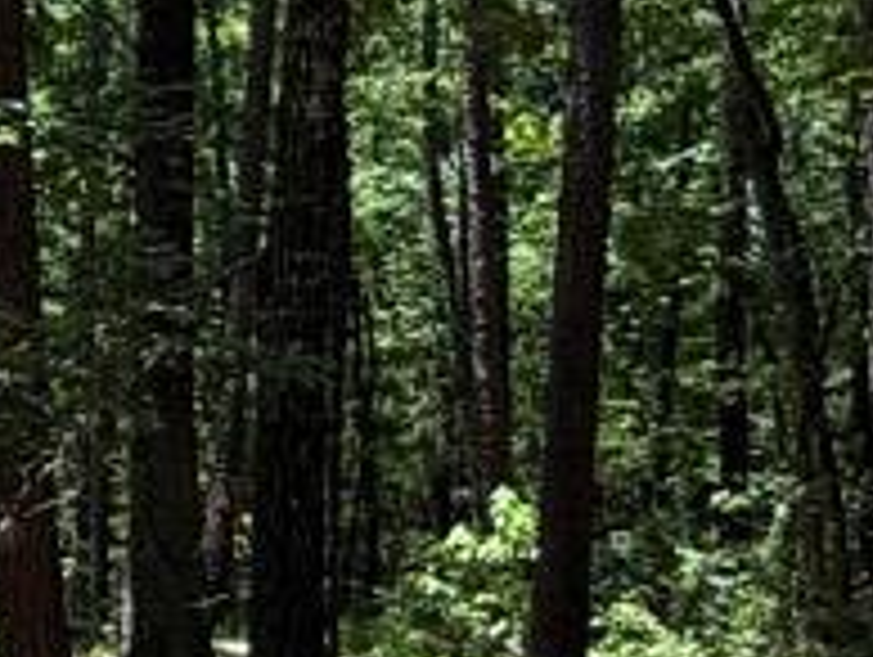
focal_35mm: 108
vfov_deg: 13.7
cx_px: -464
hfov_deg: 16.5
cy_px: 223
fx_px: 2727
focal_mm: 2.22
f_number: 2.2
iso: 50
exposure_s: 1/276
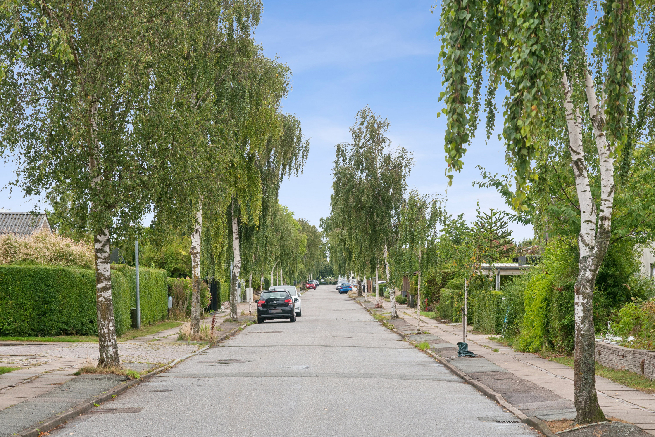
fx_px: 1692
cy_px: 218
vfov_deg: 14.7
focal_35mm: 93
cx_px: 328
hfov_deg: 21.9
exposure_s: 1/200
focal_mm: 62
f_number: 10
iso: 250
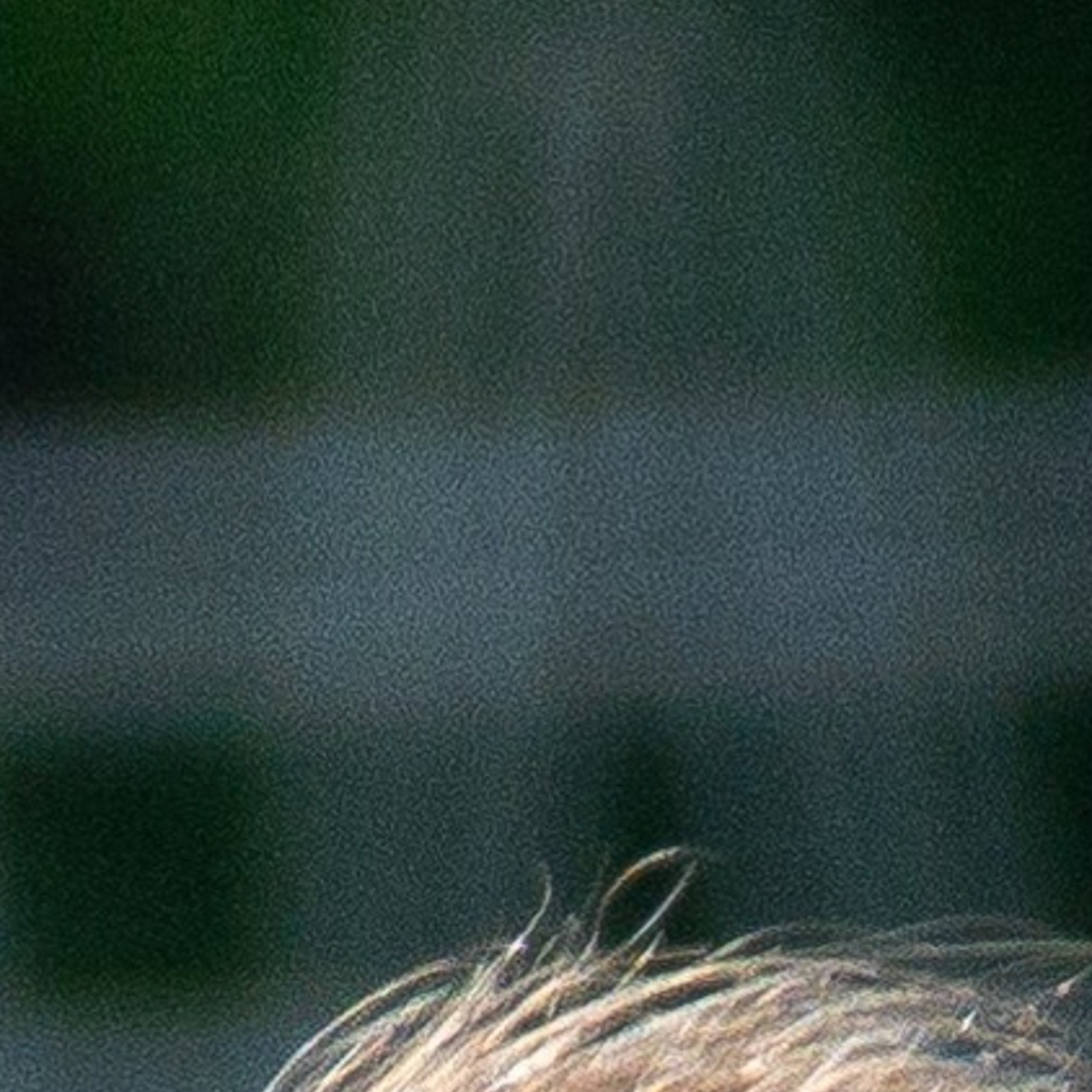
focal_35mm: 8529
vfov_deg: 0.2
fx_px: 304403
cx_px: 1563
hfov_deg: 0.2
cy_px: 4381
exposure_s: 1/1250
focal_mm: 500
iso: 640
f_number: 5.6
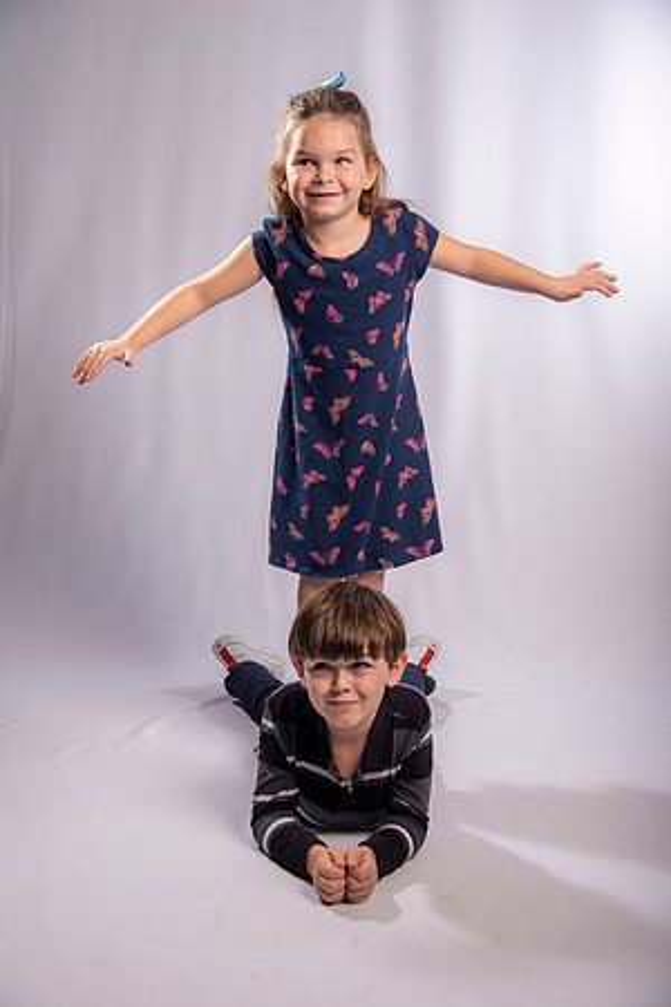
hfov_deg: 28.1
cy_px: 504
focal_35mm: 48
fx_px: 1342
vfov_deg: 41.1
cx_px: 336
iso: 125
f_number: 5
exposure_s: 1/160
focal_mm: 48
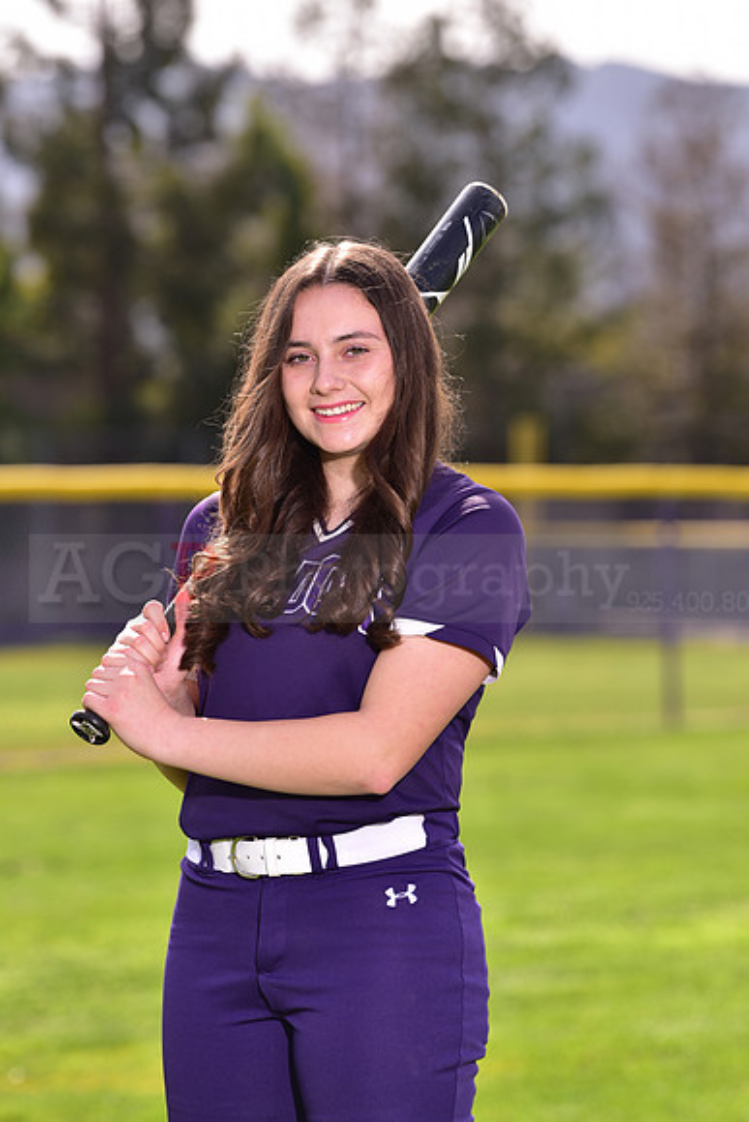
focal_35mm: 200
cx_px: 374
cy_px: 561
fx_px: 6237
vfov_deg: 10.3
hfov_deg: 6.9
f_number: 5.6
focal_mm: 200
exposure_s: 1/250
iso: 80
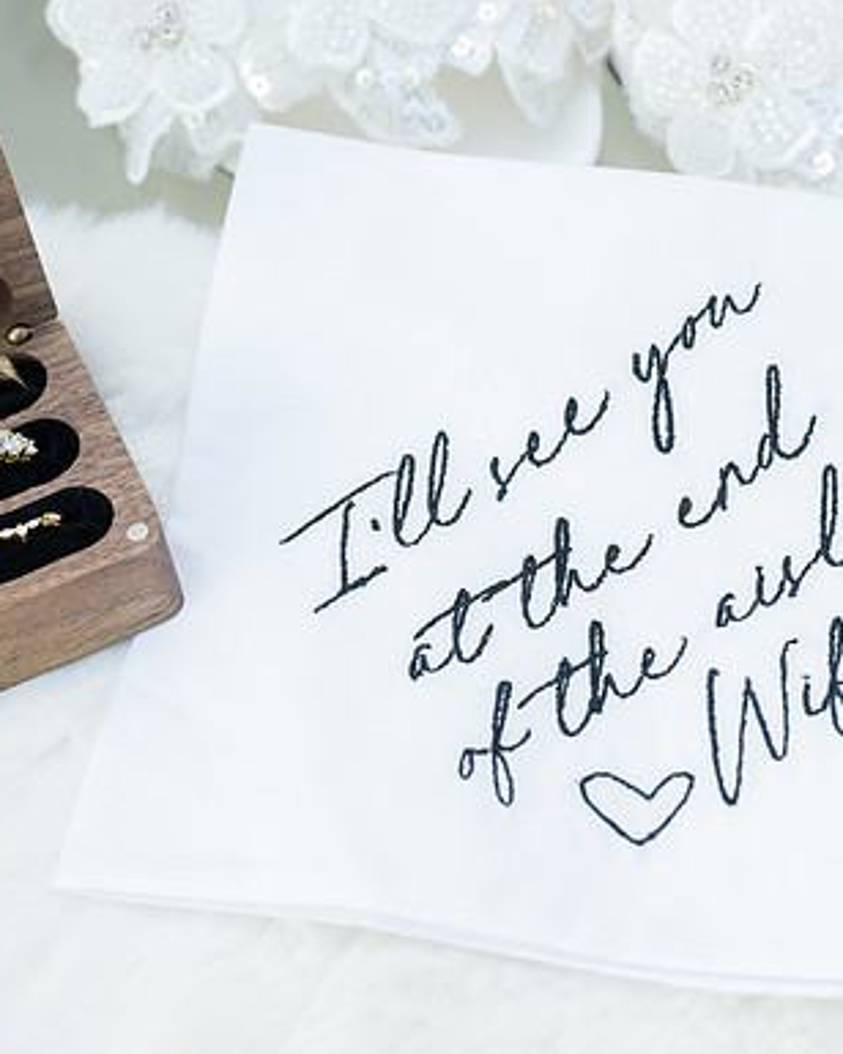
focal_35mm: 121
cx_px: 560
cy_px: 536
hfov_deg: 12.7
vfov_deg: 15.9
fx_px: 3774
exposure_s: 1/125
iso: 640
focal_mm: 82
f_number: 5.6
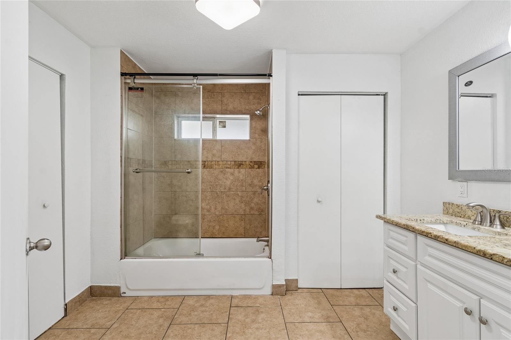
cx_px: 256
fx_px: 213
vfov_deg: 77.3
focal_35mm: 15
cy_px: 170
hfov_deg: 100.4
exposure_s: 1/6
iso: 100
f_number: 7.1
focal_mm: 10
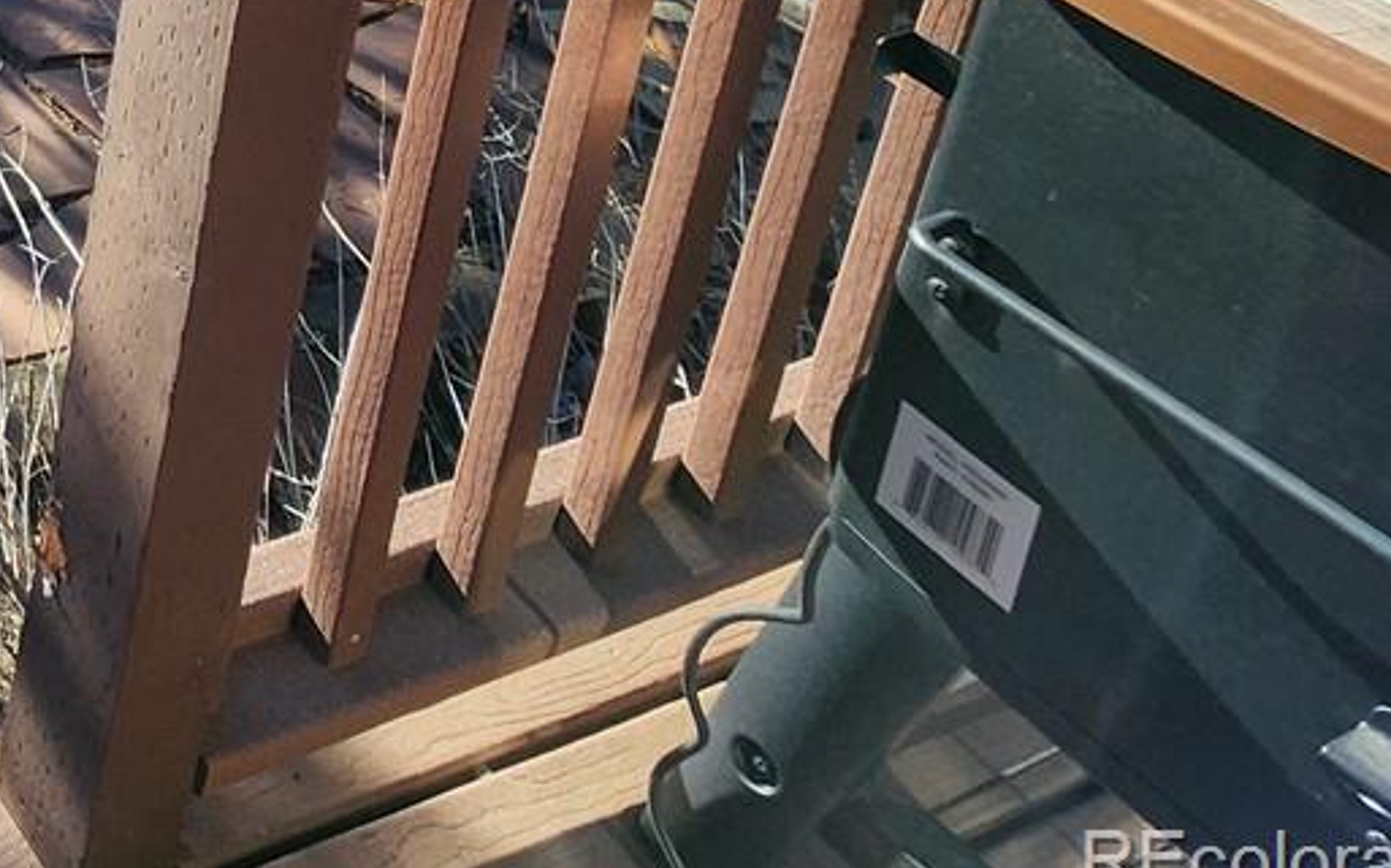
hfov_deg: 29.7
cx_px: -648
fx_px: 1629
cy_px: -711
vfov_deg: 20.5
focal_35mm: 43
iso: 50
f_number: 2.2
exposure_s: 1/950
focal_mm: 2.2
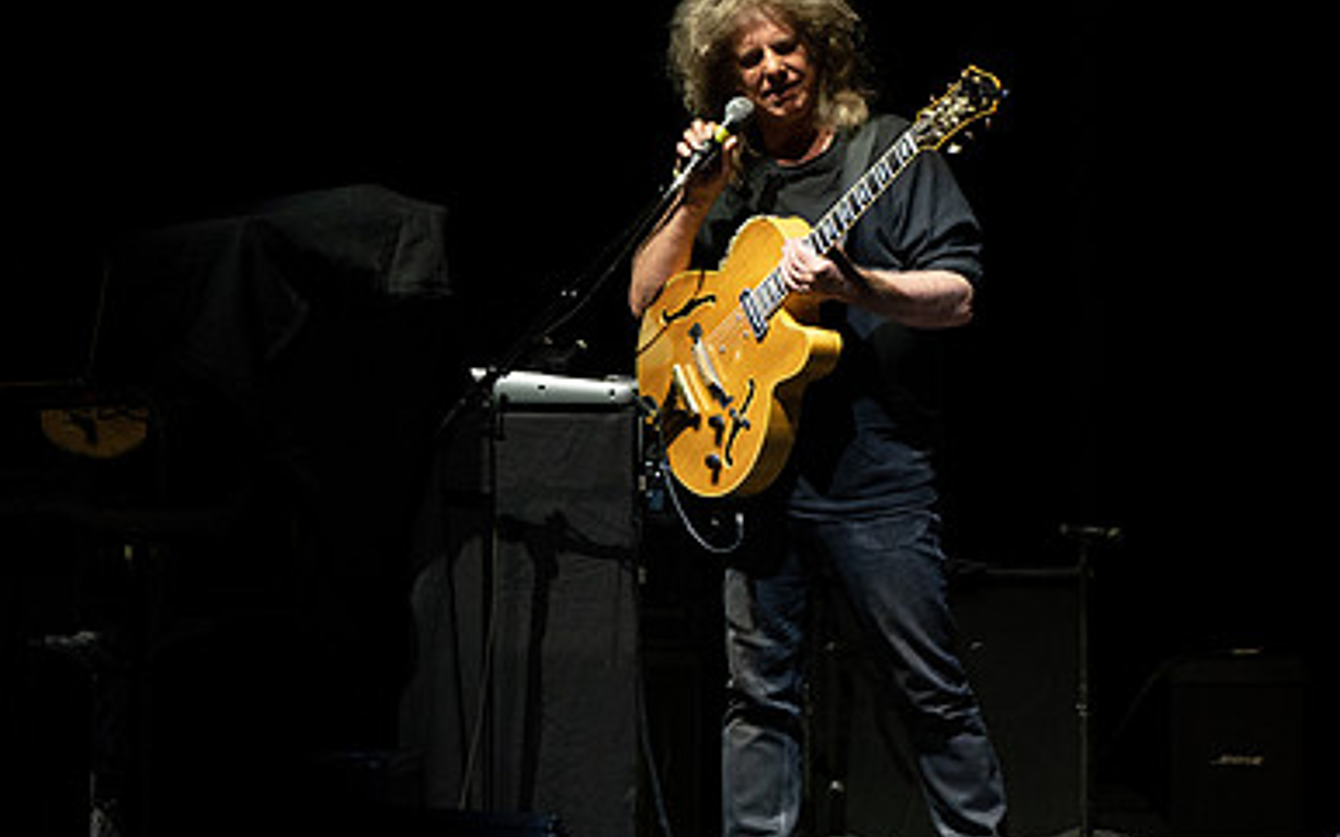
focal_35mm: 548
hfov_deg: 3.8
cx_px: 777
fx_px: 20007
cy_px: 213
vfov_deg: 2.4
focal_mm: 268
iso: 2000
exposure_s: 1/250
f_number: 5.6
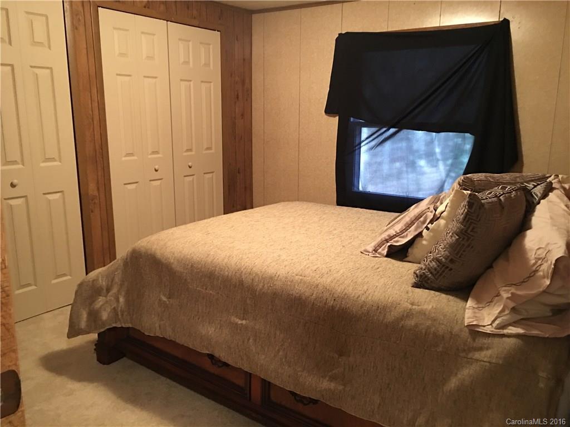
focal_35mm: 29
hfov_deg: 61.7
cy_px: 214
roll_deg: -1.7
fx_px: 478
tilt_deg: -13.3
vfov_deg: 48.2
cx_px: 285
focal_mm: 4.15
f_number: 2.2
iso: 80
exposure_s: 1/4
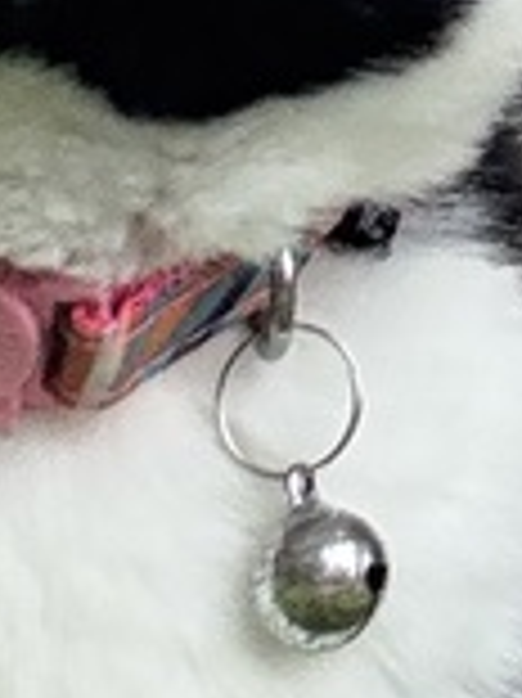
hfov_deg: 7.4
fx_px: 3987
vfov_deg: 8.8
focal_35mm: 198
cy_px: -1121
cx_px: 756
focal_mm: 2.69
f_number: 1.9
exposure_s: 1/162
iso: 80
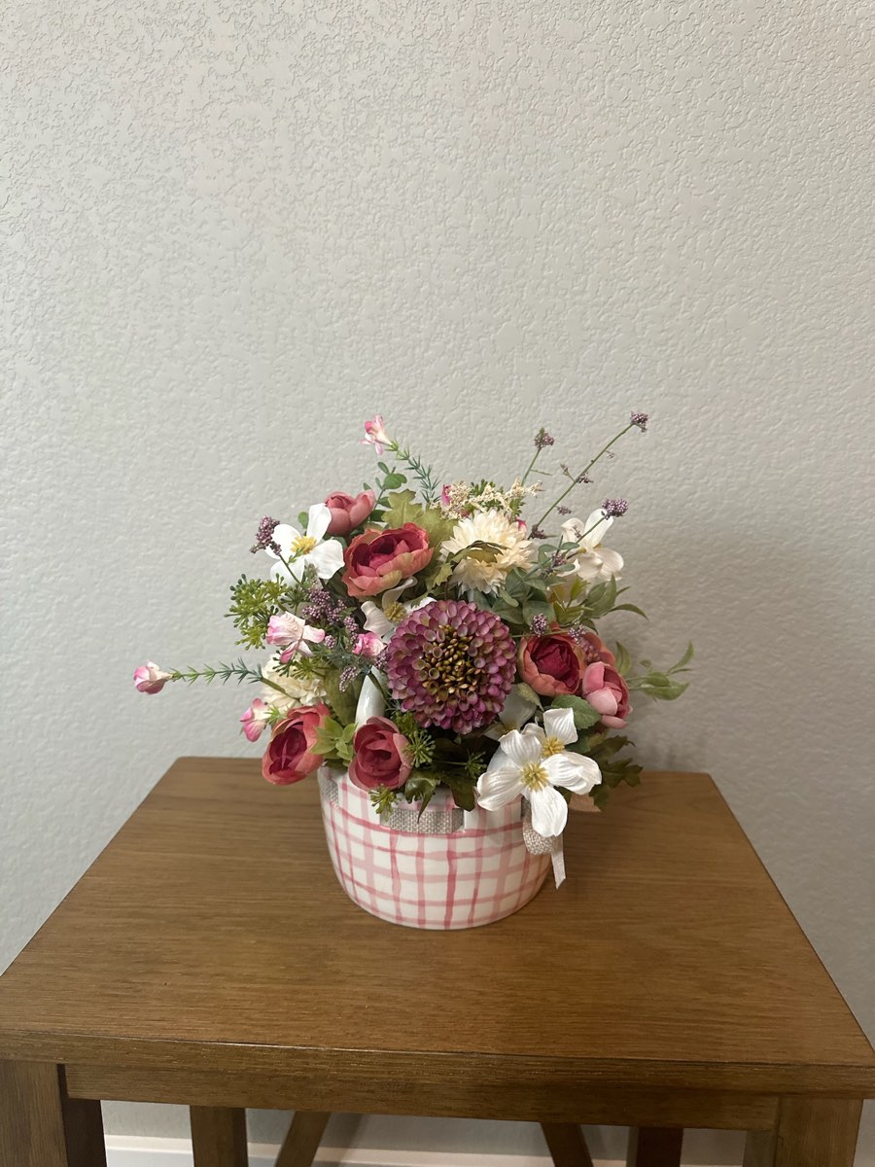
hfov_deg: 56.8
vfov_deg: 71.6
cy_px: 584
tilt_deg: -12.6
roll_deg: -0.3
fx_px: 809
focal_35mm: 24
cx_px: 438
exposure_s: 1/60
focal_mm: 6.86
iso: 320
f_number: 1.78
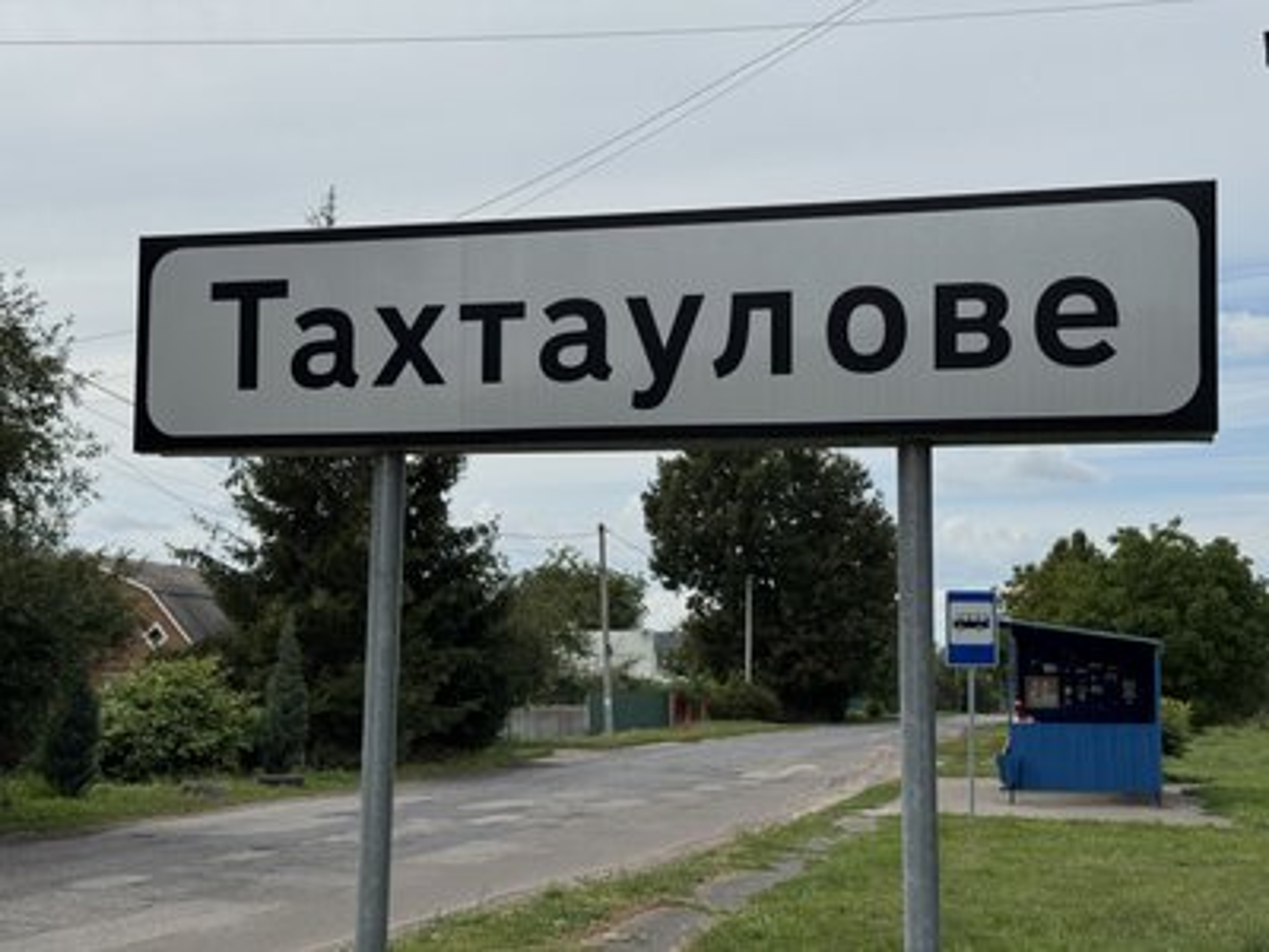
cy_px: 476
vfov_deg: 30.3
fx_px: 1760
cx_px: 634
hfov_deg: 39.7
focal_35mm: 48
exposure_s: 1/7937
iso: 80
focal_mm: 6.76
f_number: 1.78
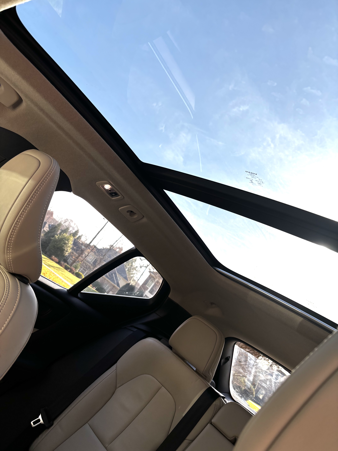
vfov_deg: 67.3
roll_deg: -38.8
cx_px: 169
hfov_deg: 53.1
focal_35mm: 26
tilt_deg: +12.7
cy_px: 226
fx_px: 338
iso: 40
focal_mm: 5.96
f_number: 1.6
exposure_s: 1/225
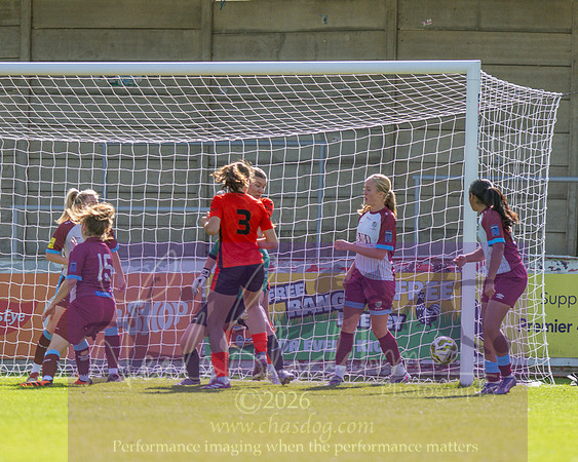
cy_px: 190
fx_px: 10401
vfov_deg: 2.5
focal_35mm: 608
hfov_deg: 3.2
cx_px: 197
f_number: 2.8
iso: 200
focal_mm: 300
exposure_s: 1/3200
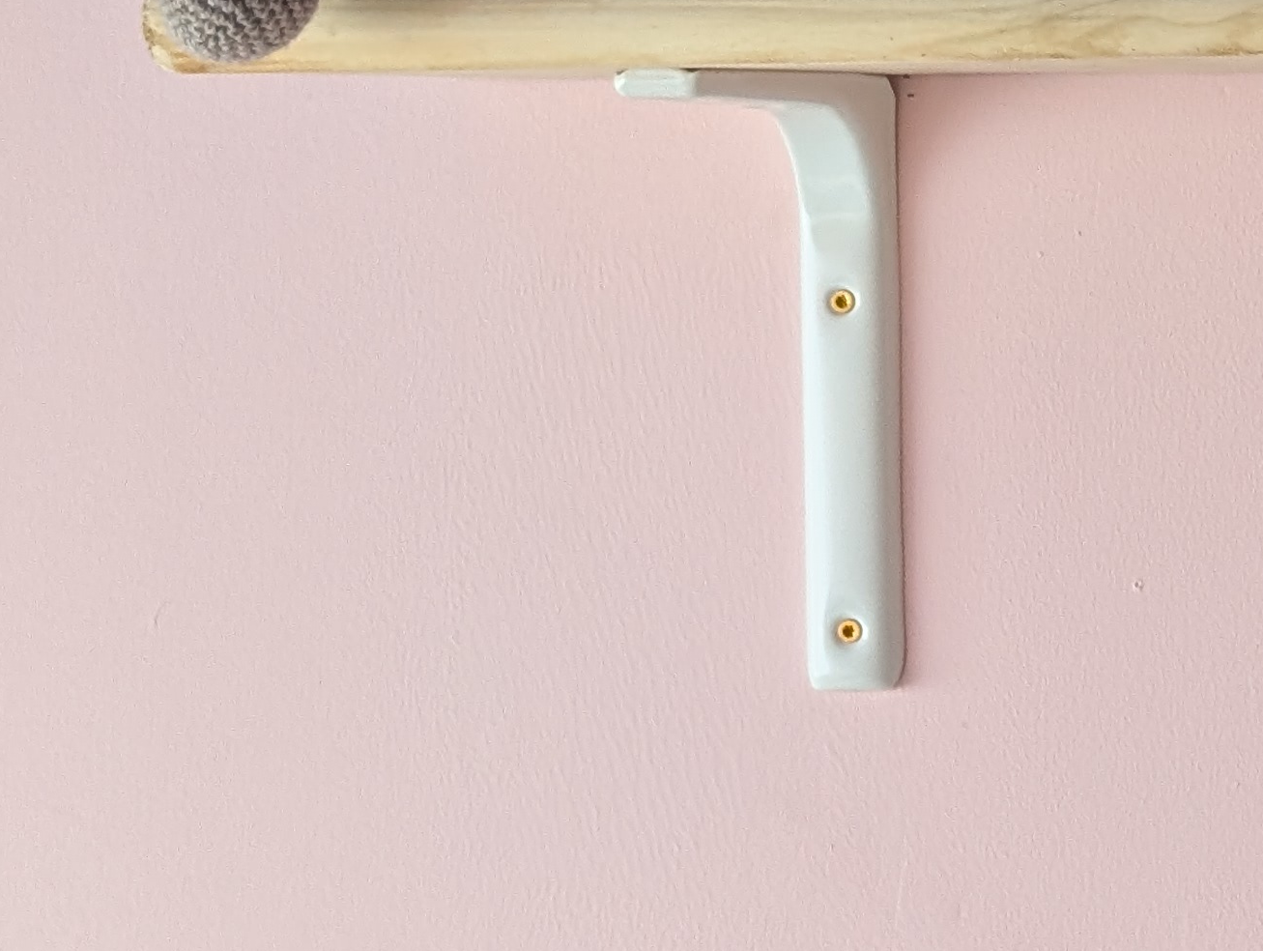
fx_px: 5590
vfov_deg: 9.6
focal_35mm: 153
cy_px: -35
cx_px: 1888
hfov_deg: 12.3
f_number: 1.68
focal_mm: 6.9
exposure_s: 1/23.8
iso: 109
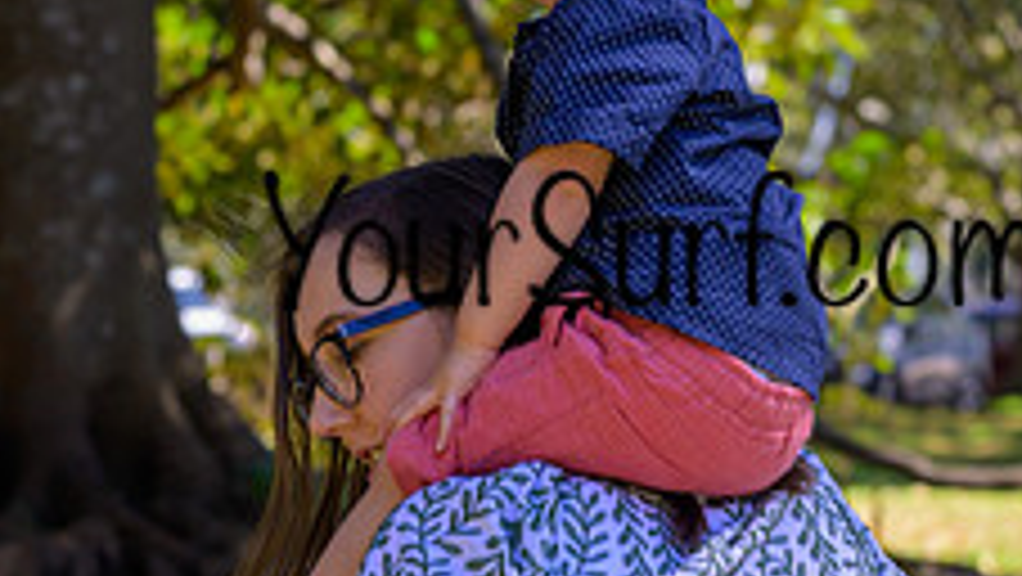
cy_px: 202
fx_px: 6372
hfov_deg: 9.2
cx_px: 725
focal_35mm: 235
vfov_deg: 5.2
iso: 64
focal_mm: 59
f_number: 4
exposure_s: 1/125
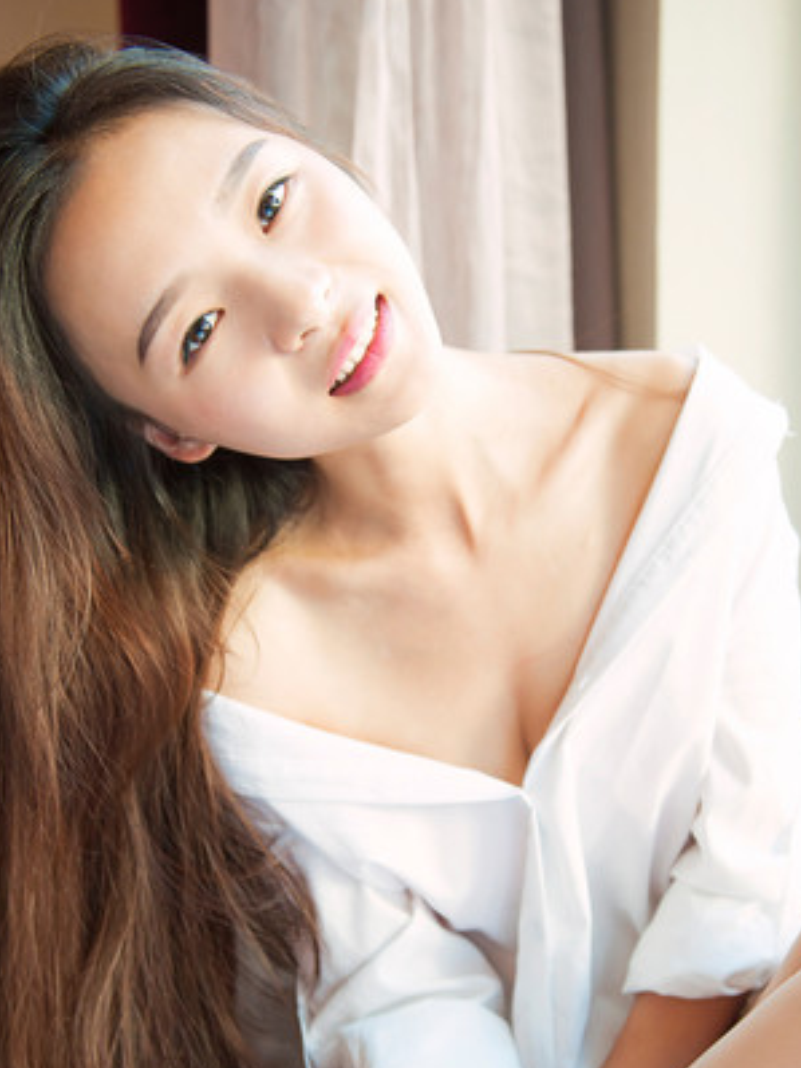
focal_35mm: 54
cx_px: 405
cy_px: 739
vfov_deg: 35.1
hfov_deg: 27.0
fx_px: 1667
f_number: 3.2
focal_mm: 35
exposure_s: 1/125
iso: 800
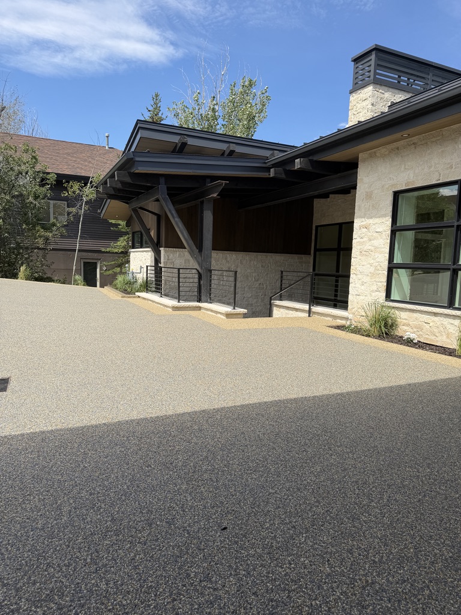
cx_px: 230
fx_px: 426
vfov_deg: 71.6
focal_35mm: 24
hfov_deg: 56.8
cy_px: 308
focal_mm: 6.76
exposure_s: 1/2370
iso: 80
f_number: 1.78
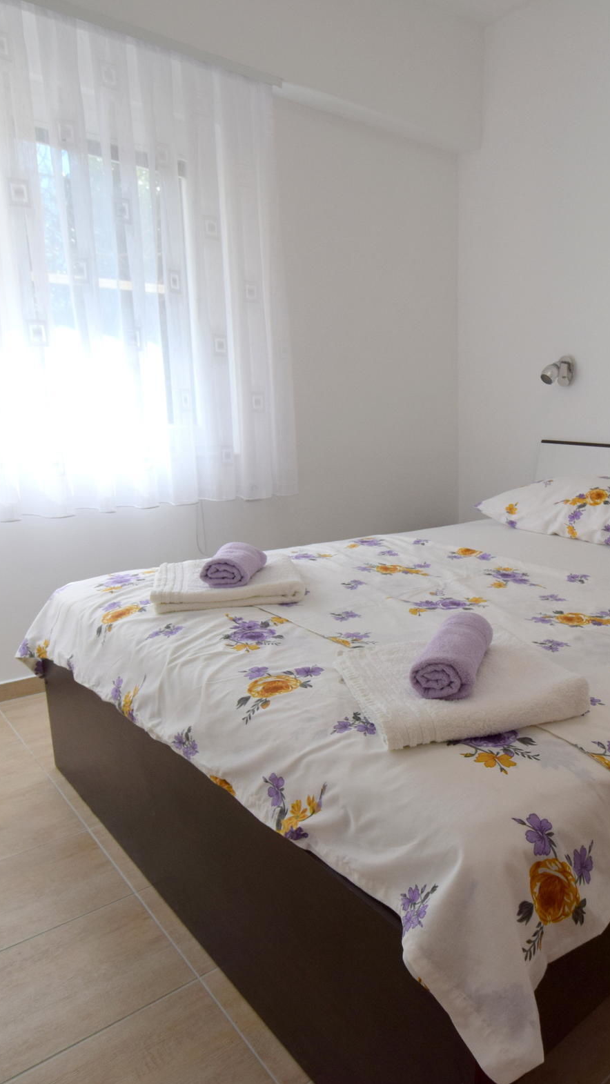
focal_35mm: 24
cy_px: 540
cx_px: 453
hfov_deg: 46.1
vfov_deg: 76.3
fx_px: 690
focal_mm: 10
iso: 400
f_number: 8
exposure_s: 1/250
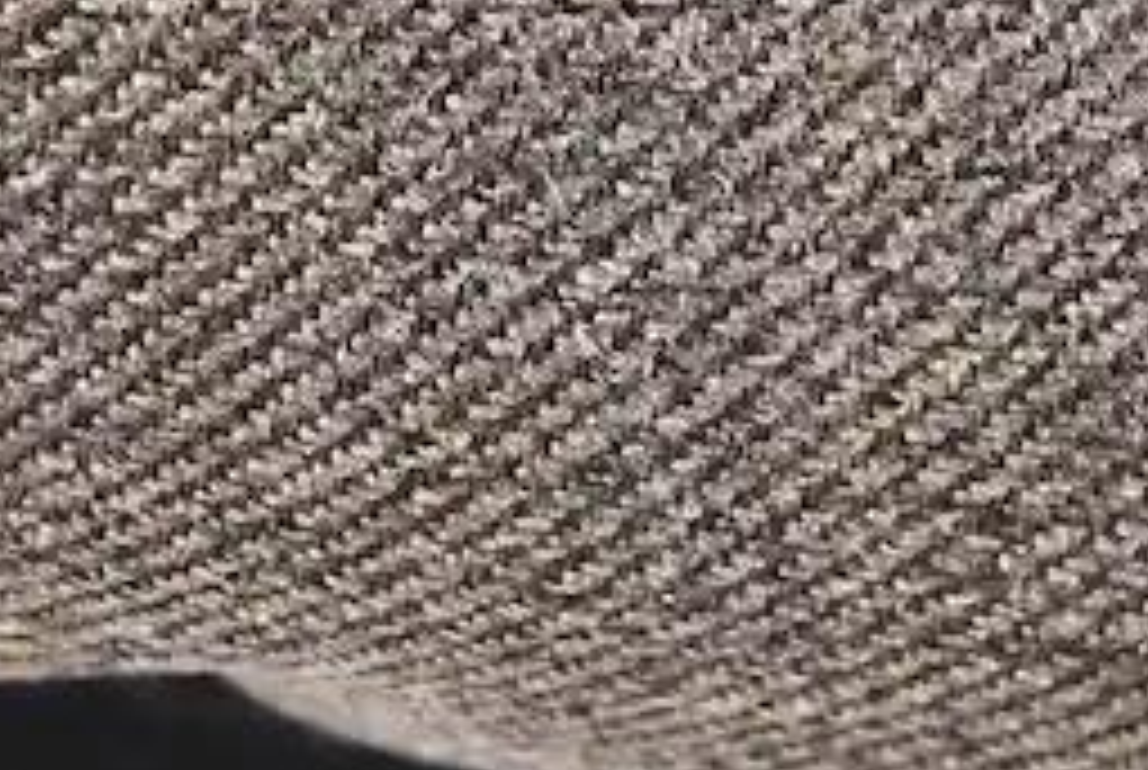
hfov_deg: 7.5
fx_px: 8753
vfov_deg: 5.0
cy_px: -500
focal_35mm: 274
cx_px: 477
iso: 320
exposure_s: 1/125
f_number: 9
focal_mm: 70
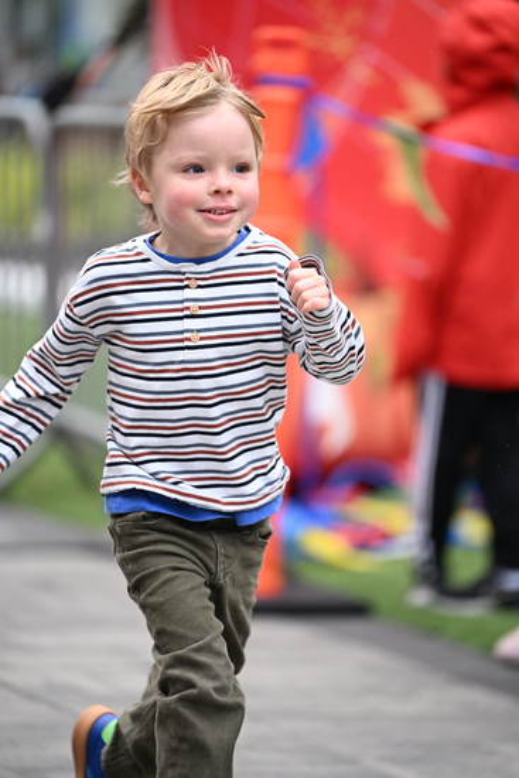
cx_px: 260
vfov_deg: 10.3
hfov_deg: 6.9
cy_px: 389
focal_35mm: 200
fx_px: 4322
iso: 1250
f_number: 2.8
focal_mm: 200
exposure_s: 1/1600
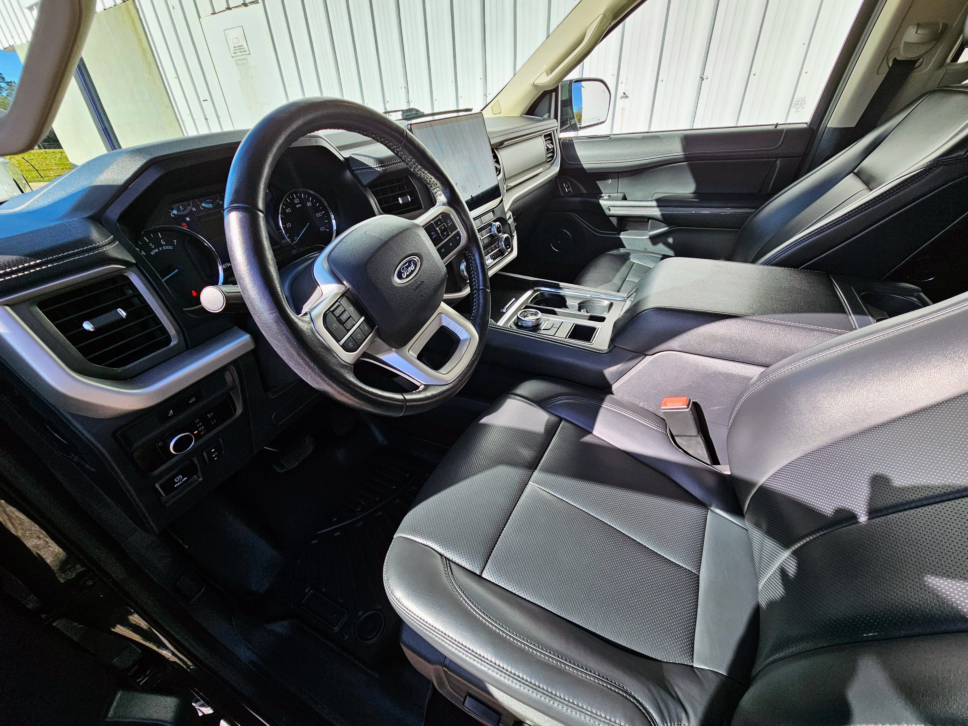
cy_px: 363
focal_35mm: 13
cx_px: 484
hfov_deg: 106.2
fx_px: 364
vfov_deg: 89.9
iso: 50
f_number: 2.2
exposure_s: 1/500
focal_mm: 2.2
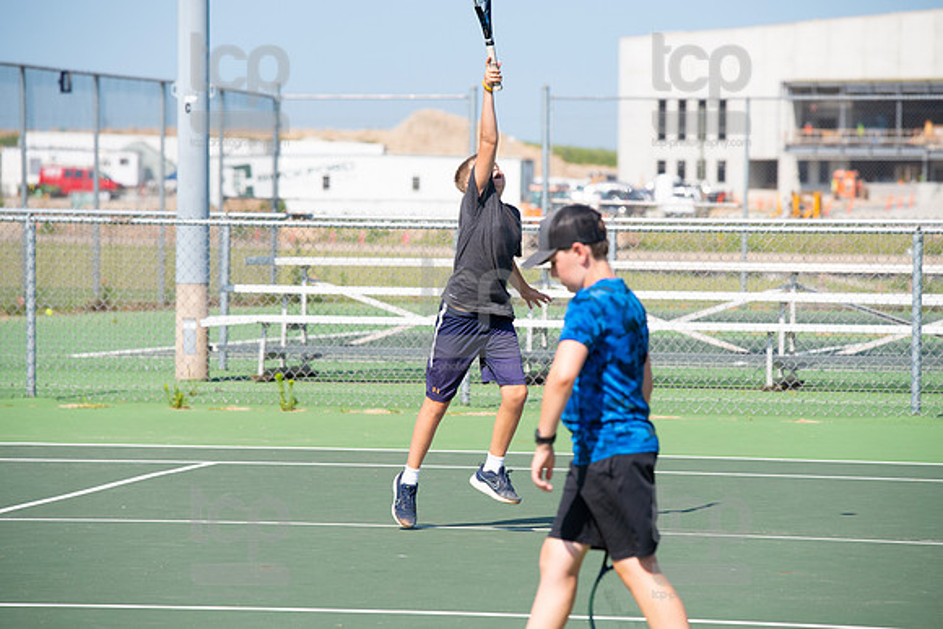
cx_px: 472
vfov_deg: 6.9
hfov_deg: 10.3
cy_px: 314
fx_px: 5240
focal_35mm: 200
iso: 400
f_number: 5.6
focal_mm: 200
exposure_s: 1/1600
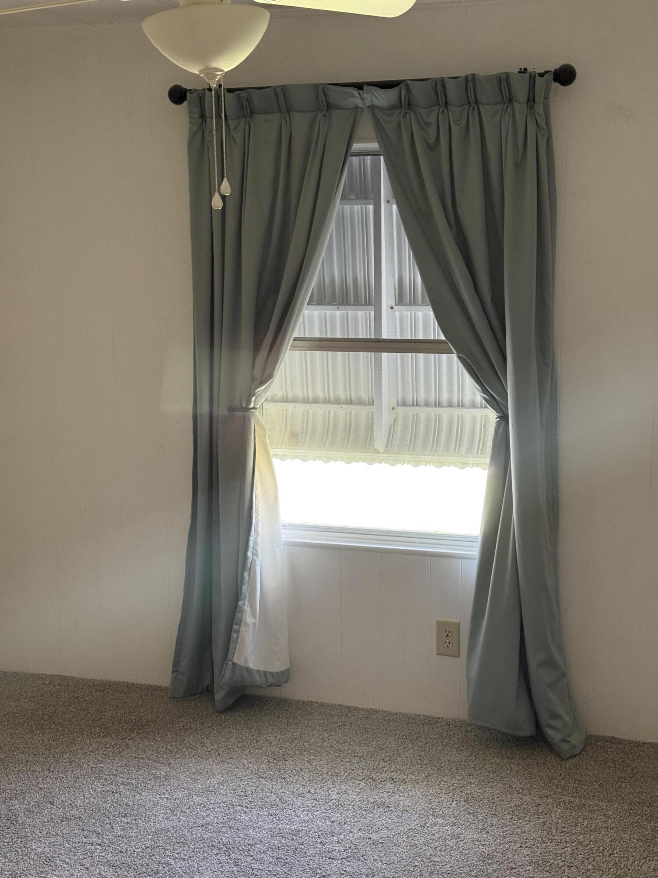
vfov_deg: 39.7
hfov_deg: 30.3
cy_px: 439
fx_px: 1217
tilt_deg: -7.8
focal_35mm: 48
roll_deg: +1.0
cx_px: 329
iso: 200
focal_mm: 6.76
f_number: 1.78
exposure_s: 1/60
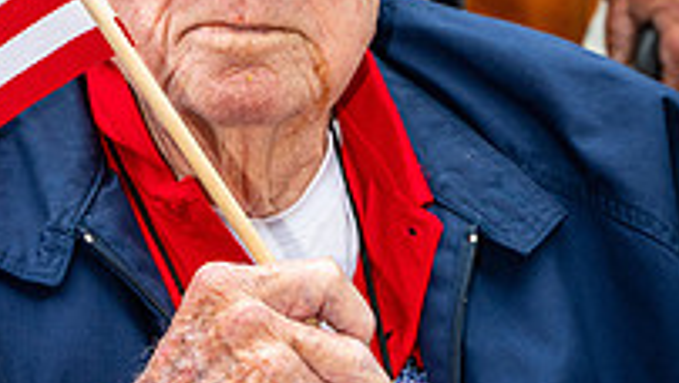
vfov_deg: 5.9
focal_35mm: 207
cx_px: 217
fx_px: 3730
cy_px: 64
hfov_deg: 10.4
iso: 2200
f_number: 8
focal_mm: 89
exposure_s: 1/640
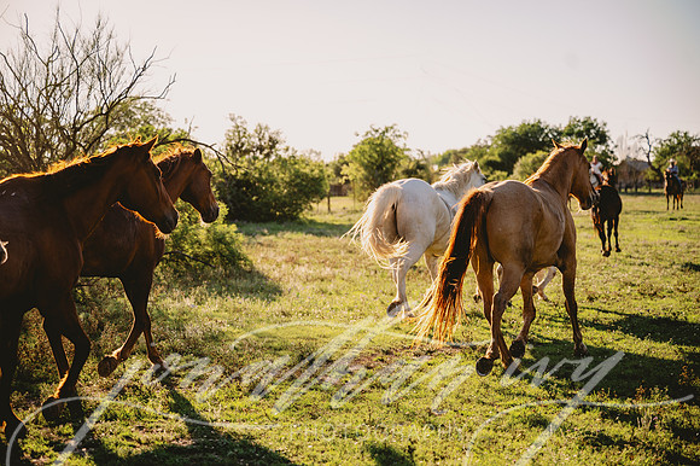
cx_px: 350
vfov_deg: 19.4
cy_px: 233
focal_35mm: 70
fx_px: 1360
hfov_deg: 28.9
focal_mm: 70
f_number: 2.8
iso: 50
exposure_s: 1/1600
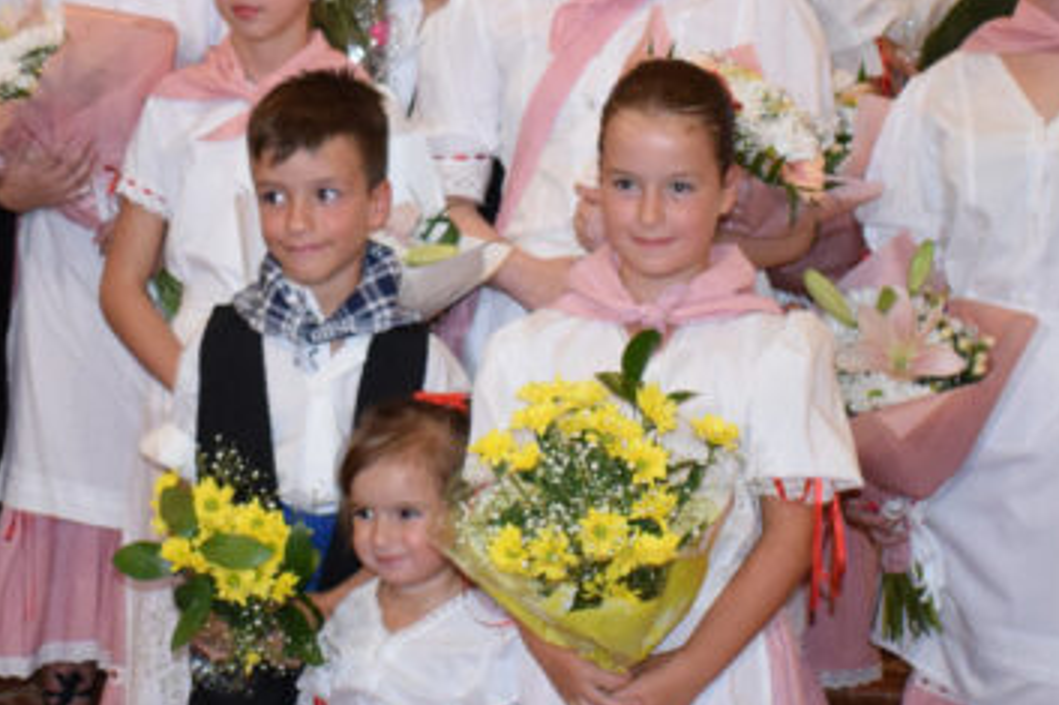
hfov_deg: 22.2
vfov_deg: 14.8
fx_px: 2689
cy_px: 134
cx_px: 402
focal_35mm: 91
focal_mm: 21
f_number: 3.8
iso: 2000
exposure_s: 1/60
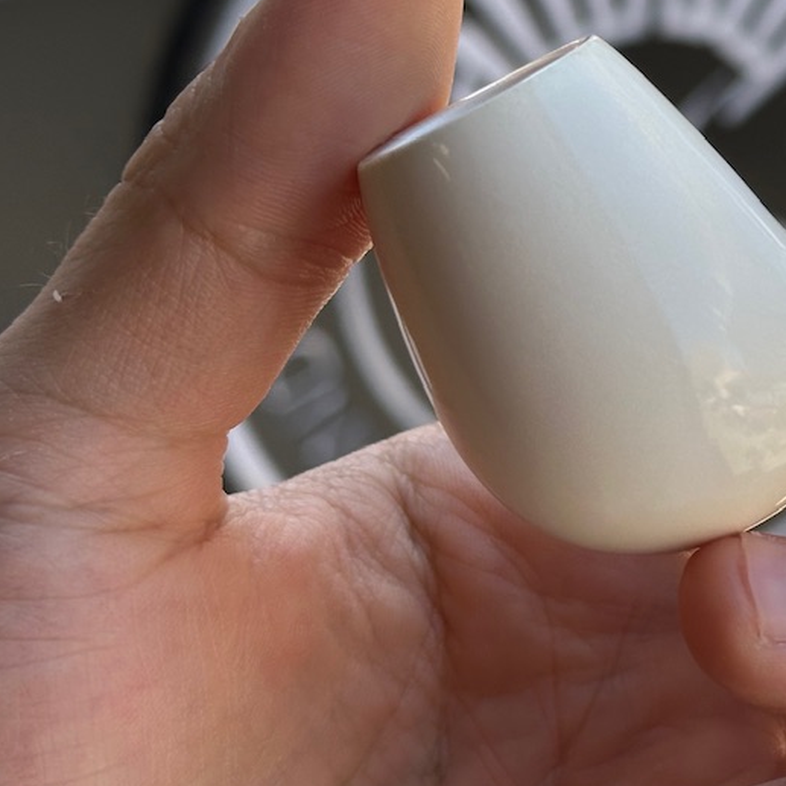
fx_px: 2697
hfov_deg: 15.9
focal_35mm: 105
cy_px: 195
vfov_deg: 16.5
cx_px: 944
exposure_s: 1/836
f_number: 1.78
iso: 64
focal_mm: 6.86
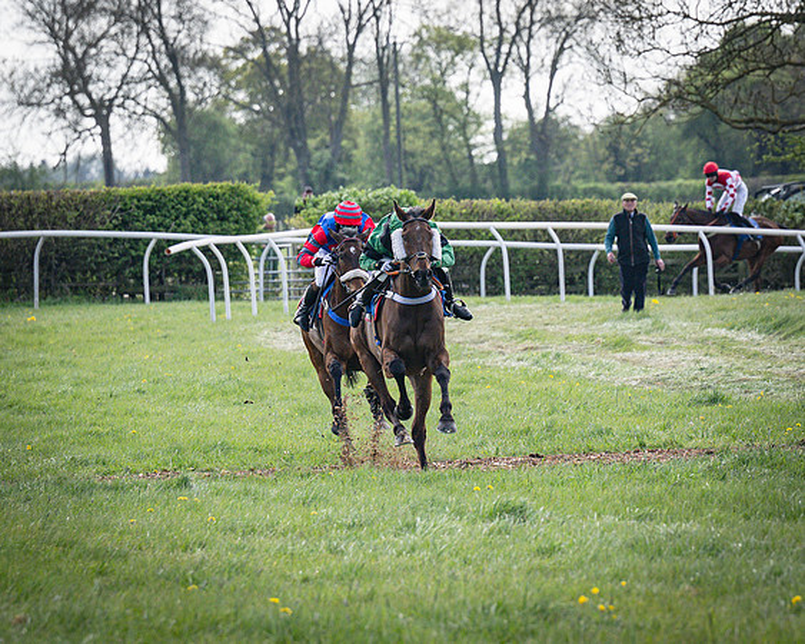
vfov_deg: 3.6
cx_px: 471
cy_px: 303
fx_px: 10303
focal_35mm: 433
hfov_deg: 4.5
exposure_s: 1/2000
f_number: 4
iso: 400
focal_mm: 155
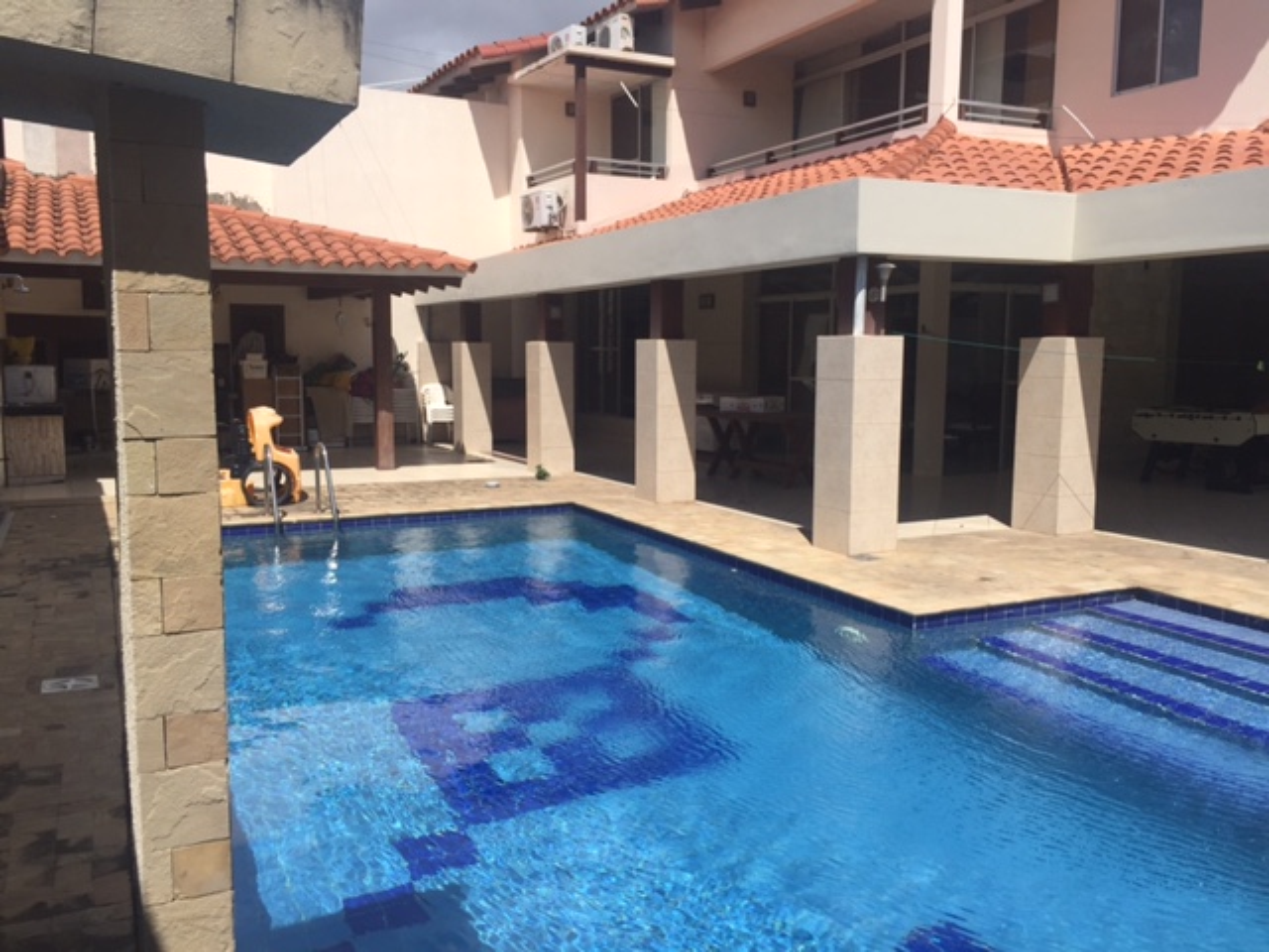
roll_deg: -0.9
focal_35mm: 29
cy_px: 476
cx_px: 634
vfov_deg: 48.2
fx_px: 1063
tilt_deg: -5.7
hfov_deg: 61.7
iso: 32
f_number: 2.2
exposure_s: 1/3049
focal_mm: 4.15
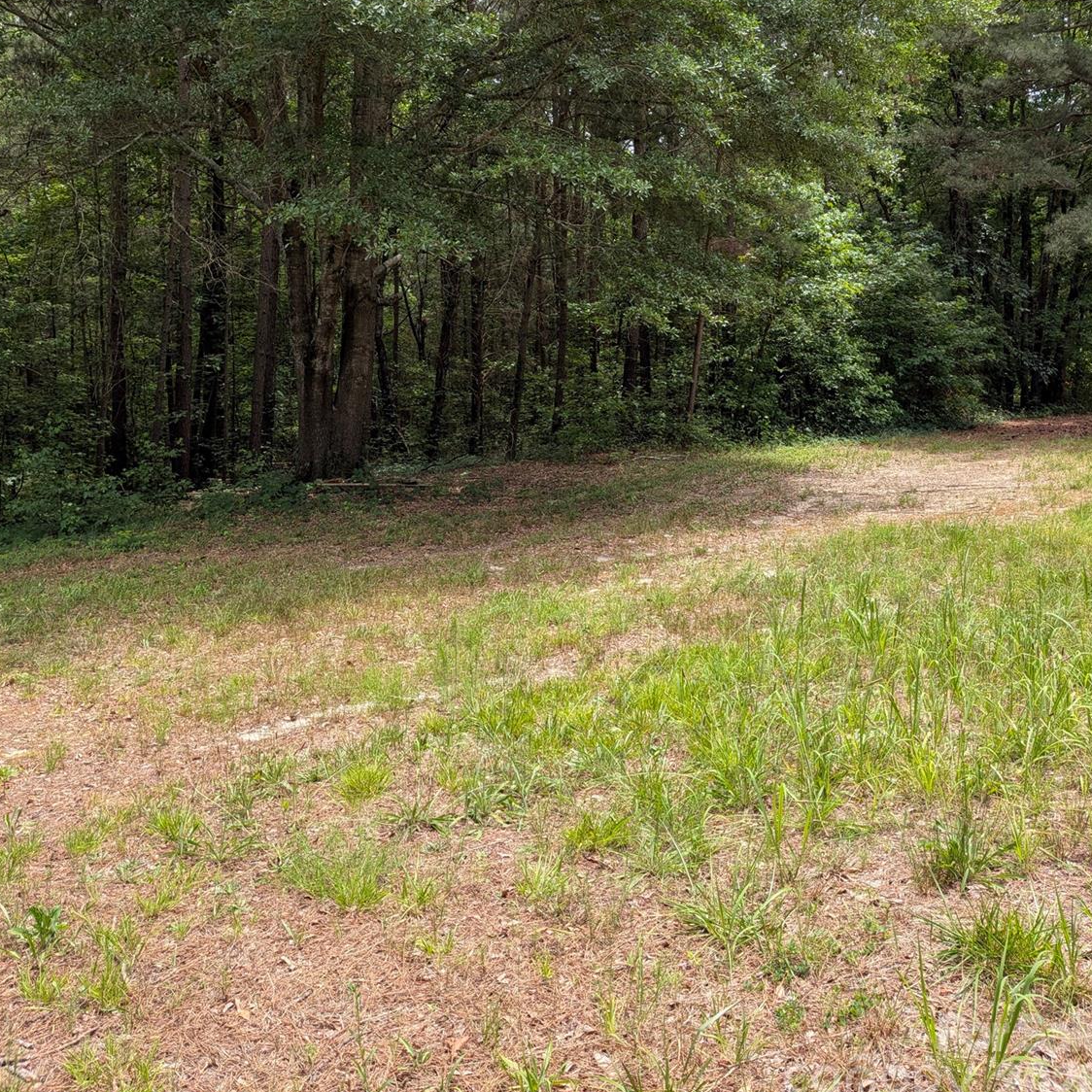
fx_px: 1035
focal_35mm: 29
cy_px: 375
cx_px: 553
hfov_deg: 55.6
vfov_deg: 54.6
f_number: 1.7
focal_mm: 4.53
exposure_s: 1/3195
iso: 23
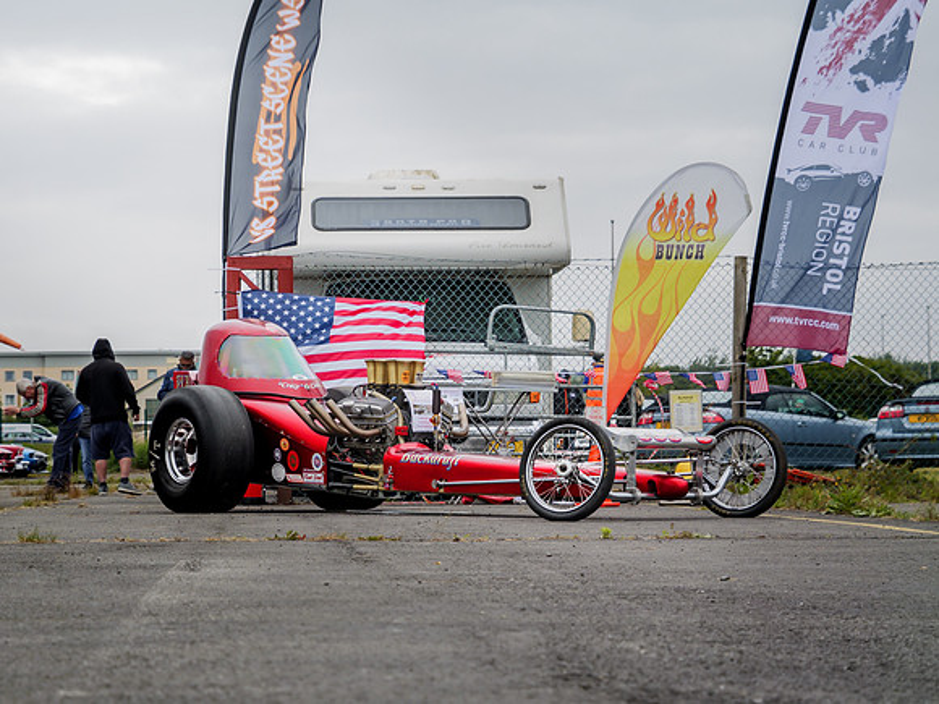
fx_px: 2439
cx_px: 412
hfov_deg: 21.8
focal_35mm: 90
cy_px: 361
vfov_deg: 16.4
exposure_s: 1/320
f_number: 4
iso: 200
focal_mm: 40
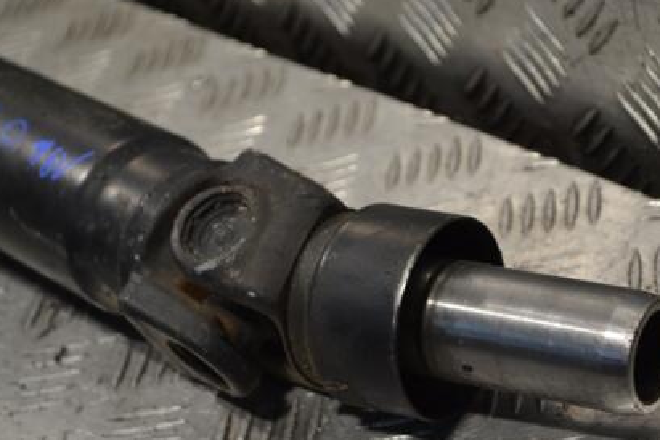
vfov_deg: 13.0
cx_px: 393
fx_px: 1925
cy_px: 284
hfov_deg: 19.4
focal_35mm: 105
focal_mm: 48
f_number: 5.3
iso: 400
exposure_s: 1/125
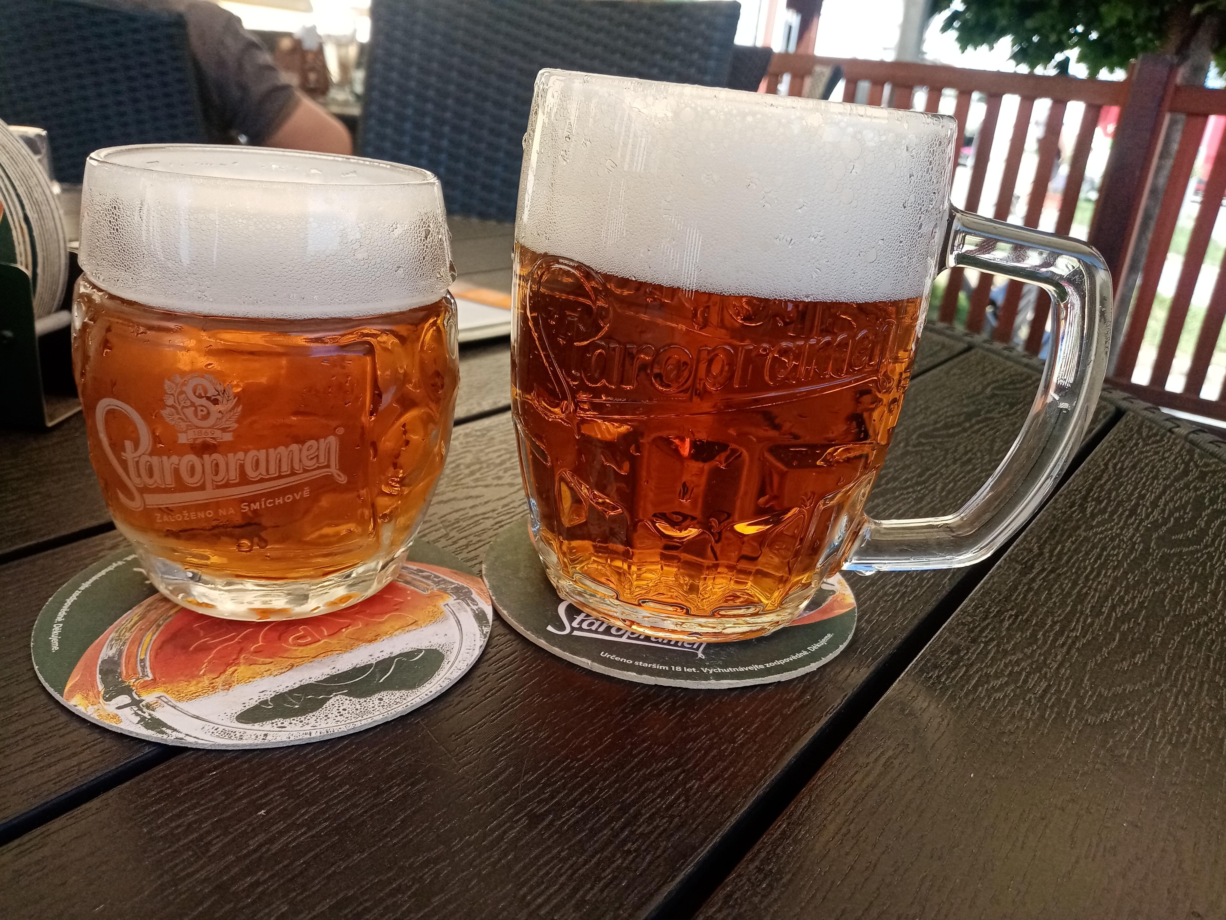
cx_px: 613
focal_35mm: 26
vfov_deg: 53.1
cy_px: 460
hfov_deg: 67.3
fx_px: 921
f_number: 1.8
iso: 111
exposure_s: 1/351
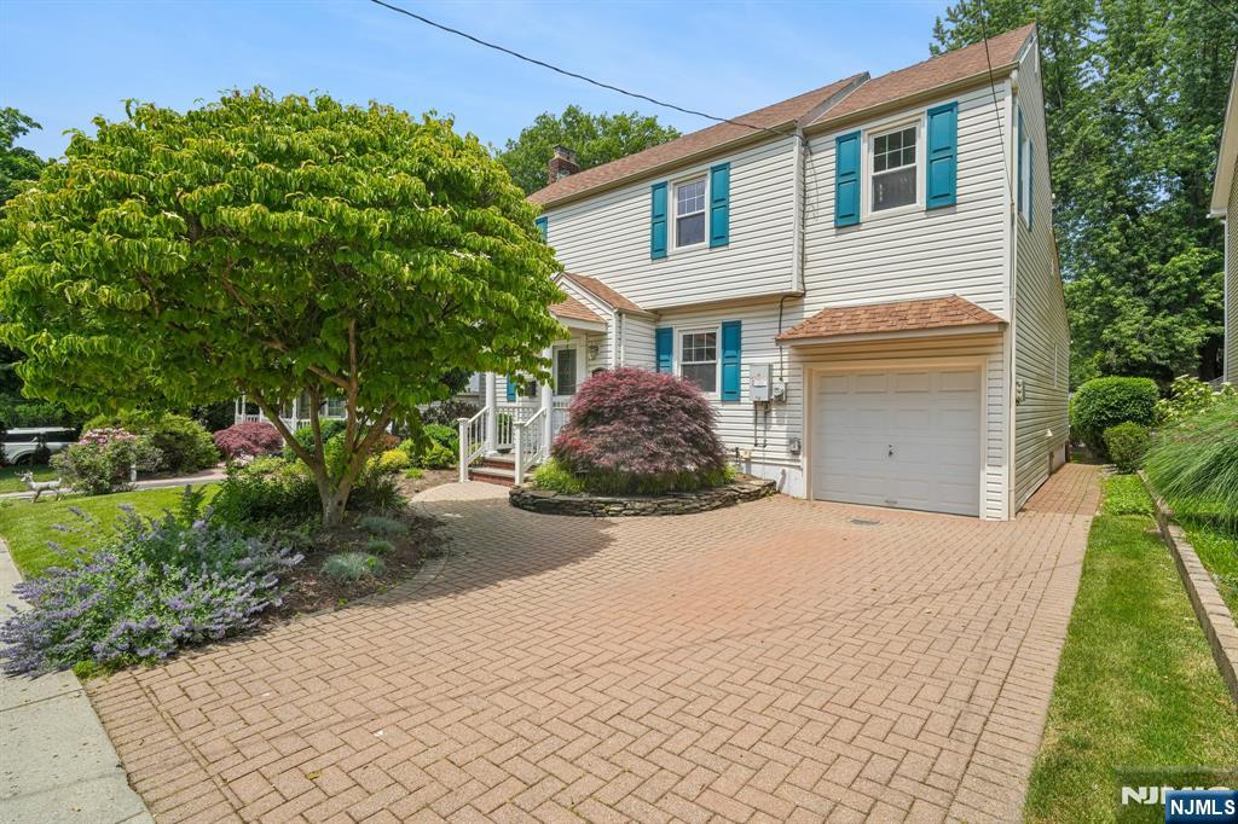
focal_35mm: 16
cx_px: 619
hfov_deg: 96.8
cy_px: 412
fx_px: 550
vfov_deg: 73.7
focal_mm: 16
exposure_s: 1/800
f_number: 8
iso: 400
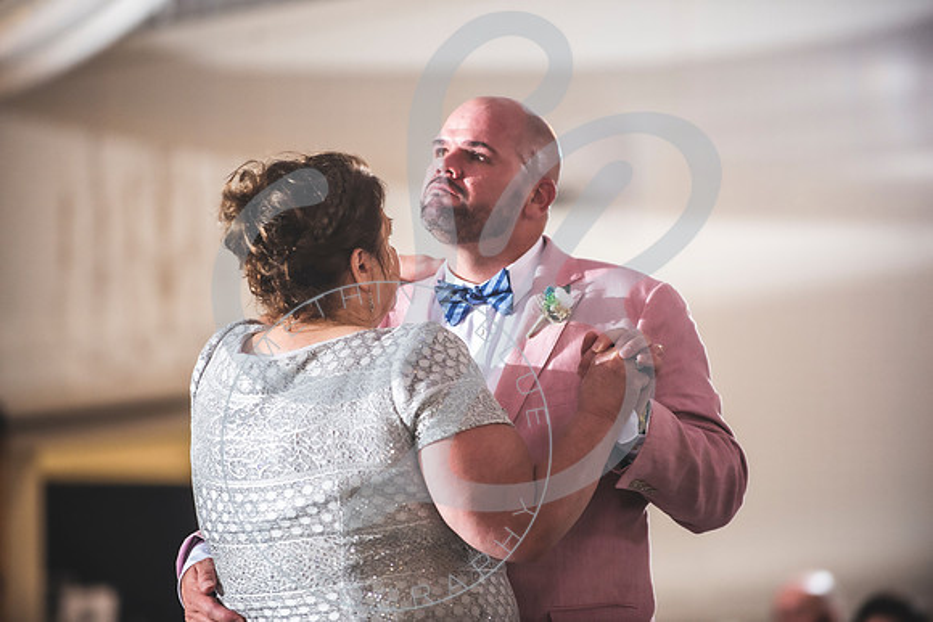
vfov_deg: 6.8
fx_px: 5272
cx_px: 466
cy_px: 311
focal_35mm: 203
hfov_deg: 10.1
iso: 1600
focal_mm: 200
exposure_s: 1/200
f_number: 2.8
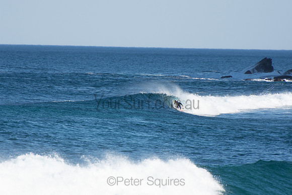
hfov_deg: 3.4
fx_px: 4868
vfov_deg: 2.3
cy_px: 98
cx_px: 146
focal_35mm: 600
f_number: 5.6
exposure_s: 1/1250
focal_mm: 400
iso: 280
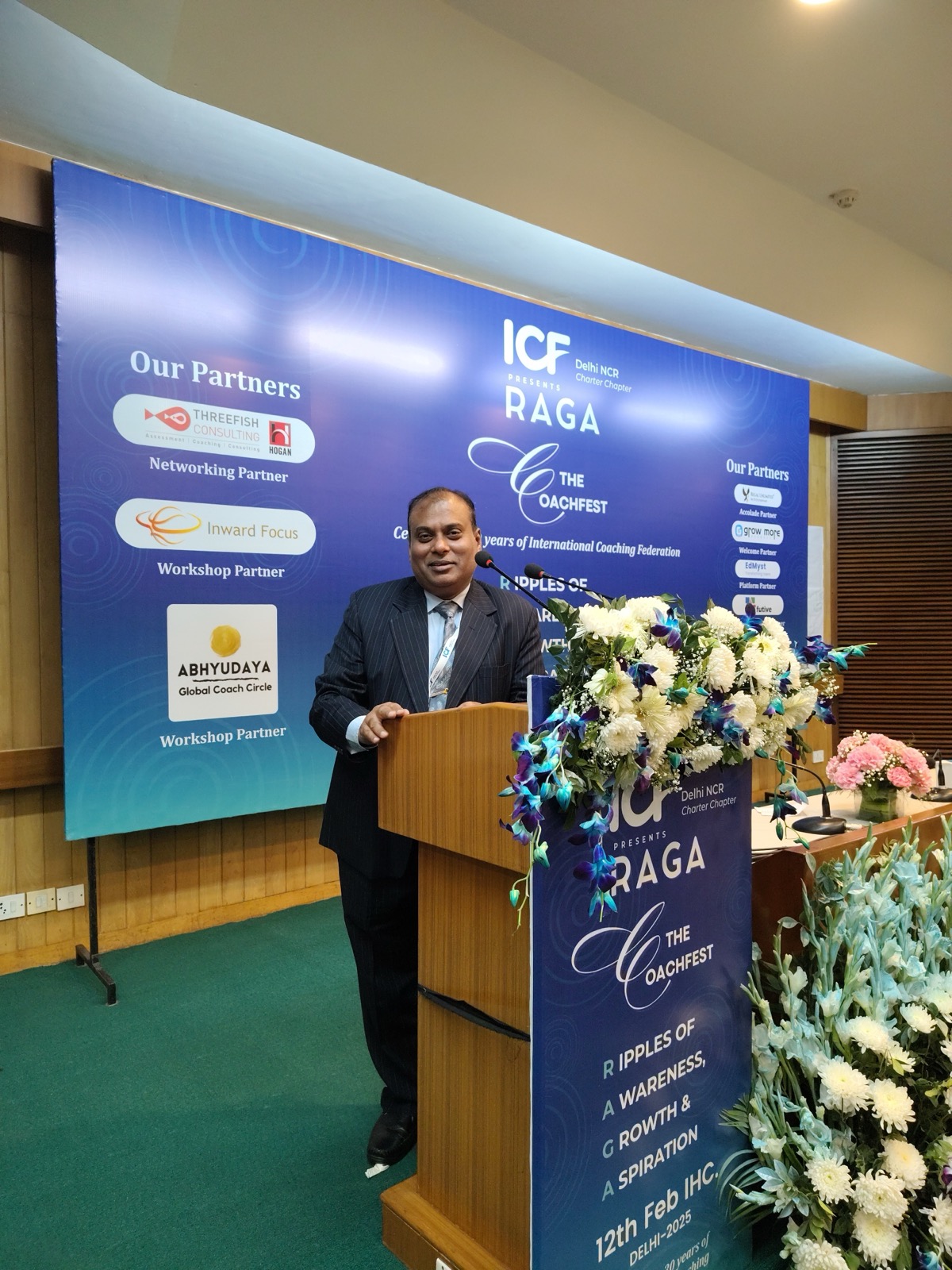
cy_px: 635
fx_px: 880
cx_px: 476
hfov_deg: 56.8
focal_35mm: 24
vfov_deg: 71.6
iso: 354
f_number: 1.8
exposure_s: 1/50
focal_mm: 5.56
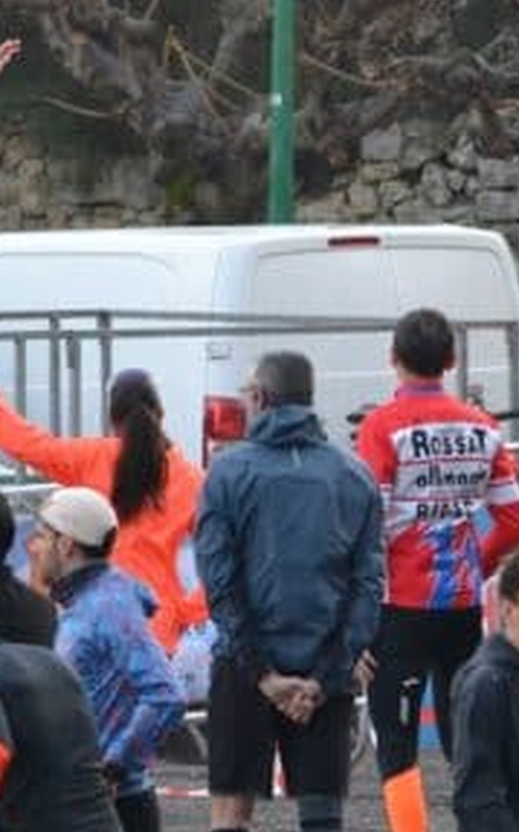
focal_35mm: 614
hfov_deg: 2.1
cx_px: -67
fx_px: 13916
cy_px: 415
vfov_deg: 3.4
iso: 1000
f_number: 5
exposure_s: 1/500
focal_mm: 150
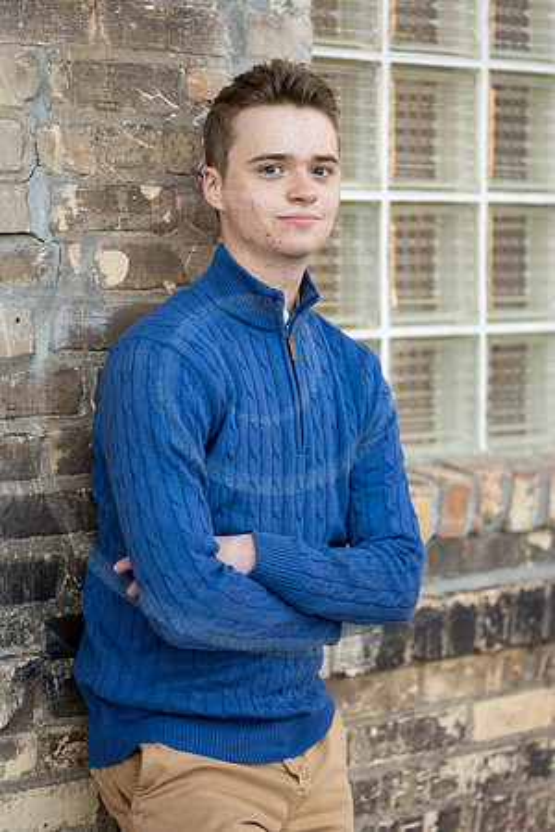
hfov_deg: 16.1
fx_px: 1965
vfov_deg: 23.9
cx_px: 278
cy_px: 416
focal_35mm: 85
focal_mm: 85
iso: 100
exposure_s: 1/160
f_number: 1.8
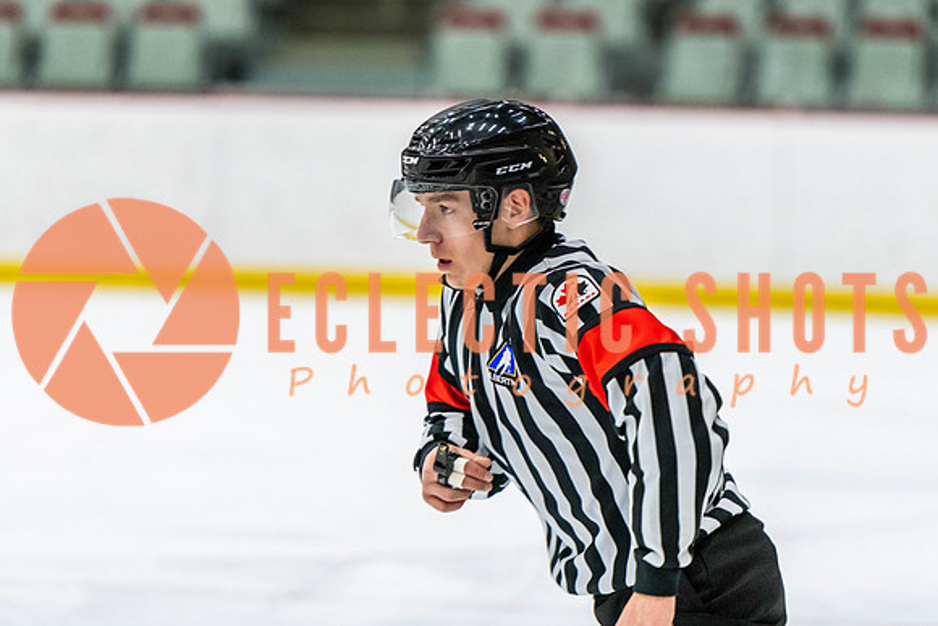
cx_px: 529
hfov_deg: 9.1
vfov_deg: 6.1
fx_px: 5865
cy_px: 223
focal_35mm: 225
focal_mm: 175
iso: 3200
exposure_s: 1/640
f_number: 2.8
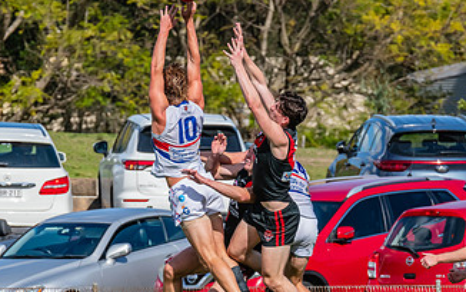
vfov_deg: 1.8
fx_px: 9071
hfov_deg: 2.9
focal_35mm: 714
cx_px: 224
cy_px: 201
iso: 800
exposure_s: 1/1600
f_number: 13
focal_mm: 360
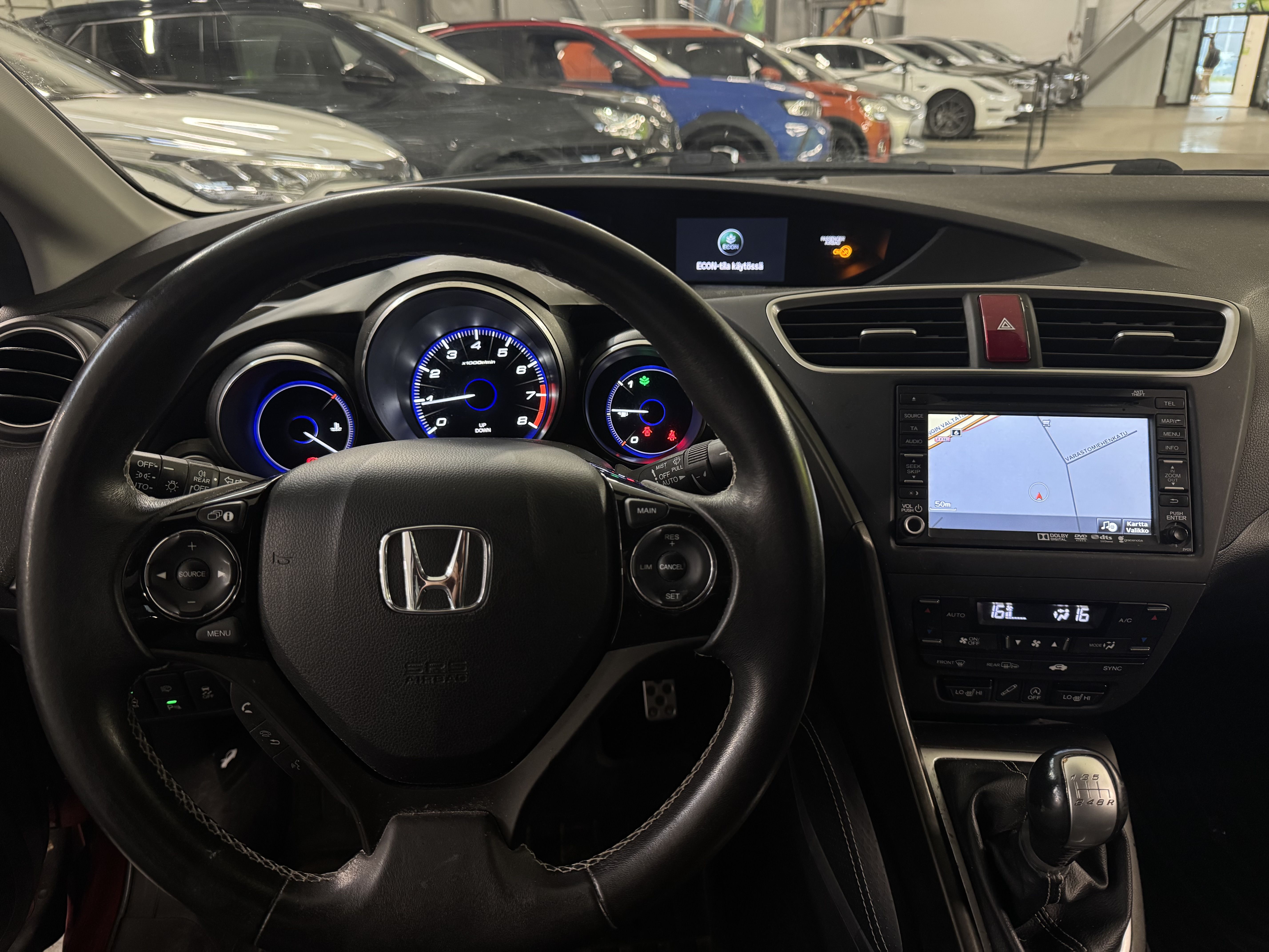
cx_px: 634
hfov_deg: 71.6
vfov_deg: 56.8
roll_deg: +1.9
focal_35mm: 24
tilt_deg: -23.8
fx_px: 880
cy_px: 476
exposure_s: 1/55
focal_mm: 6.76
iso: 640
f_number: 1.78
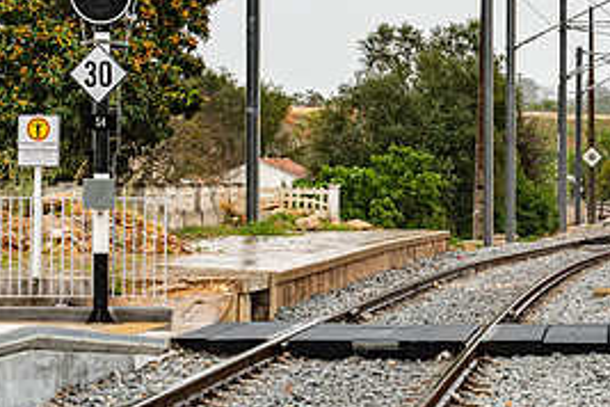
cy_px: 197
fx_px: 2609
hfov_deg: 13.1
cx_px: 651
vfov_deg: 8.9
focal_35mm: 154
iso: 800
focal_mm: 70
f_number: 7.1
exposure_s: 1/320
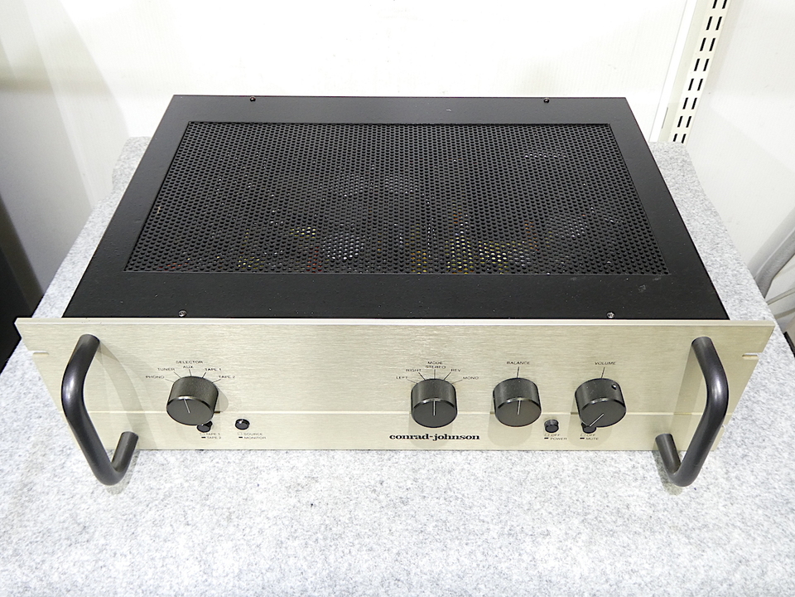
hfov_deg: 58.4
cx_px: 398
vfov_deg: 45.4
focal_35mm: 31
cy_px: 298
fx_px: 712
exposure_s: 1/6
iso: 200
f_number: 3.5
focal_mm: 5.4
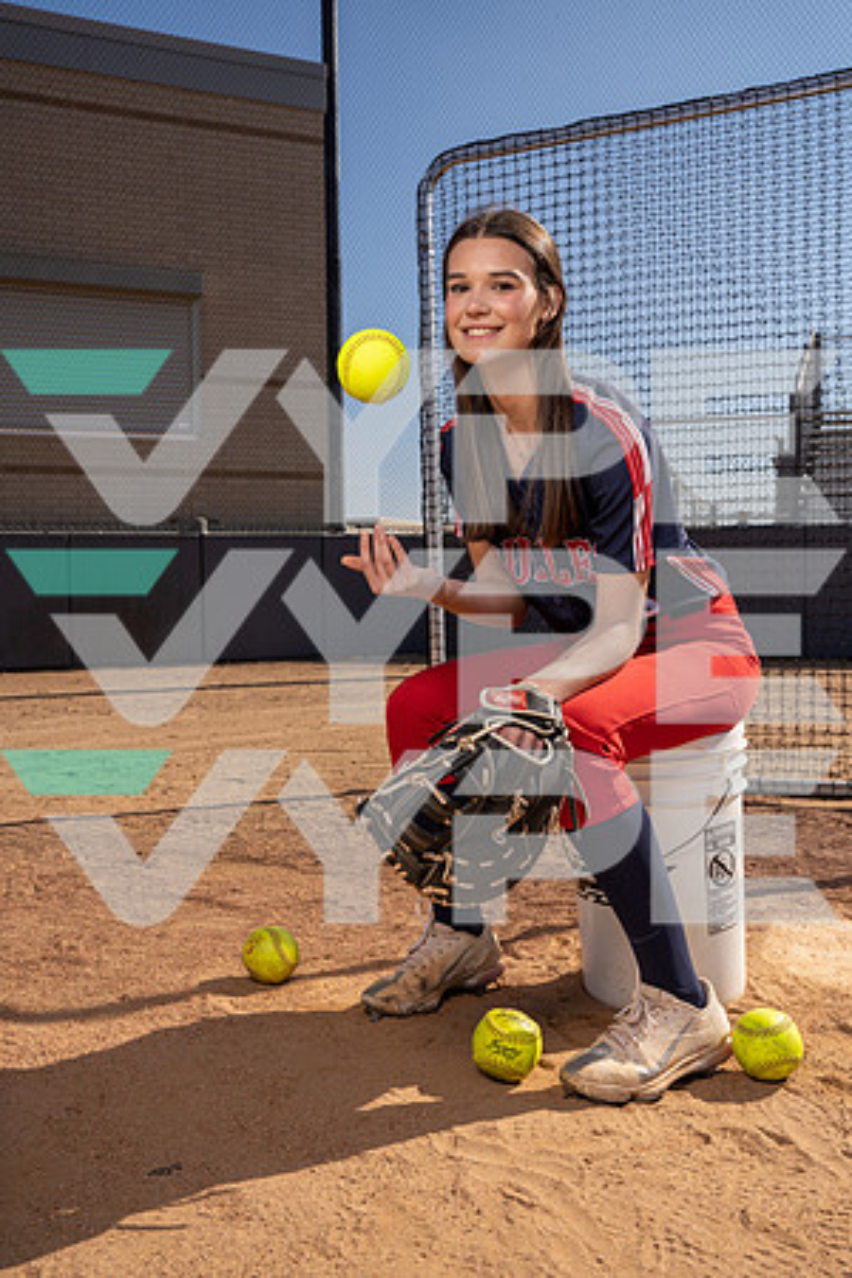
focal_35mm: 33
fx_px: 1171
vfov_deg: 57.2
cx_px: 426
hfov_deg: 40.0
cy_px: 639
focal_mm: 33
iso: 64
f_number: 8
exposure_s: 1/250
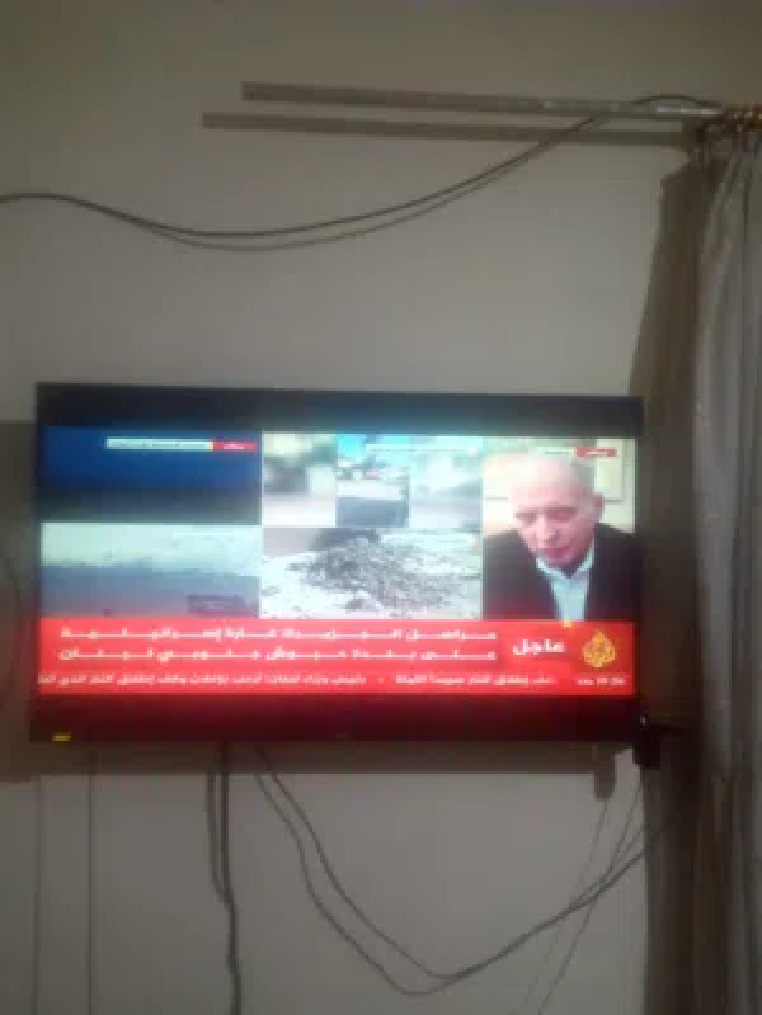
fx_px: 822
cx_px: 381
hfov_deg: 49.7
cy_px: 508
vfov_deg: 63.4
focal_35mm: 28
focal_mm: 3.73
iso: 371
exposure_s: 1/33.3
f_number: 2.2
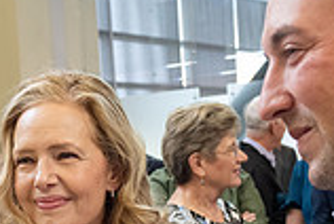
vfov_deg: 15.2
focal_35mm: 88
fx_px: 818
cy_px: 242
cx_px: 82
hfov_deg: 22.8
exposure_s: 1/320
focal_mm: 24
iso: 2500
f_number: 4
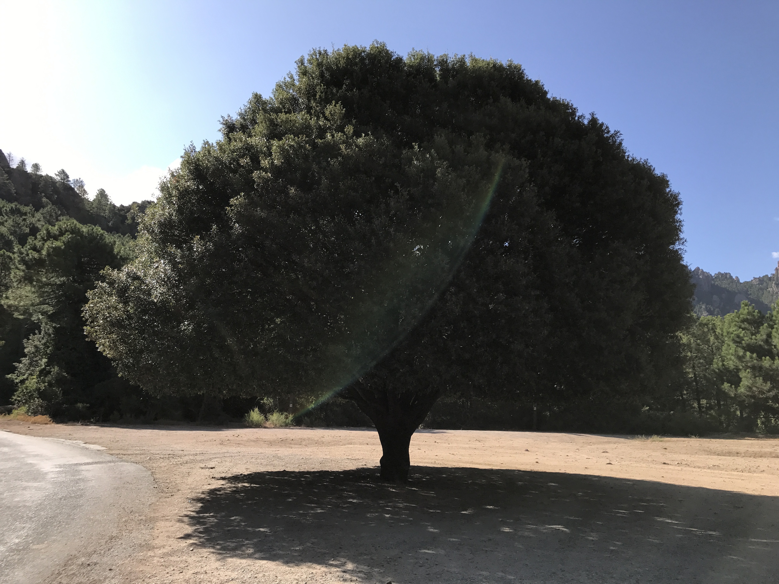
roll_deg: +0.9
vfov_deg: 49.7
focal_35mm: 28
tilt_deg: +12.3
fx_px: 630
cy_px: 292
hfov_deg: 63.4
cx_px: 390
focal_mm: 3.99
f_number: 1.8
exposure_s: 1/1473
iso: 20
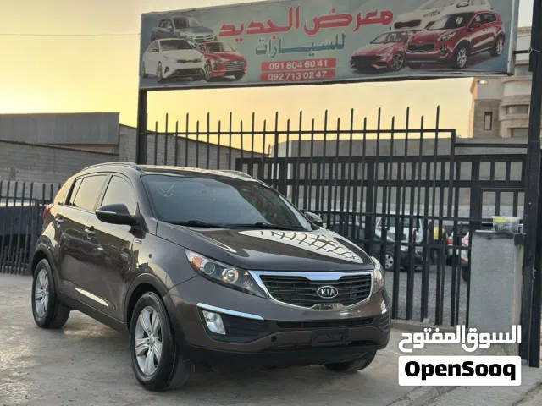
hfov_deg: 39.7
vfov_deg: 30.3
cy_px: 203
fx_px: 752
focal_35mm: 48
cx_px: 271
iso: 80
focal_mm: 6.86
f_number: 1.78
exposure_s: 1/513
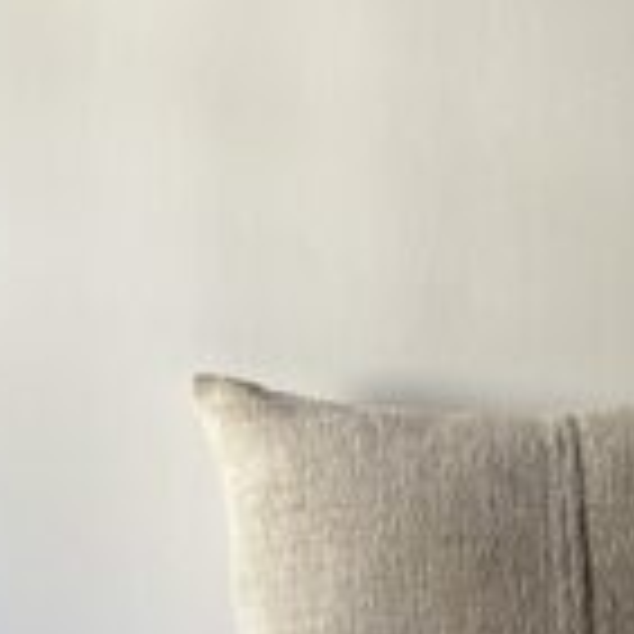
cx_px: 549
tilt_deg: -4.7
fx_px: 2487
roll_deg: +0.4
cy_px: 526
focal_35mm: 120
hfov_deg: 14.4
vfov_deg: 14.4
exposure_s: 1/60
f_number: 1.78
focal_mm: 6.86
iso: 160
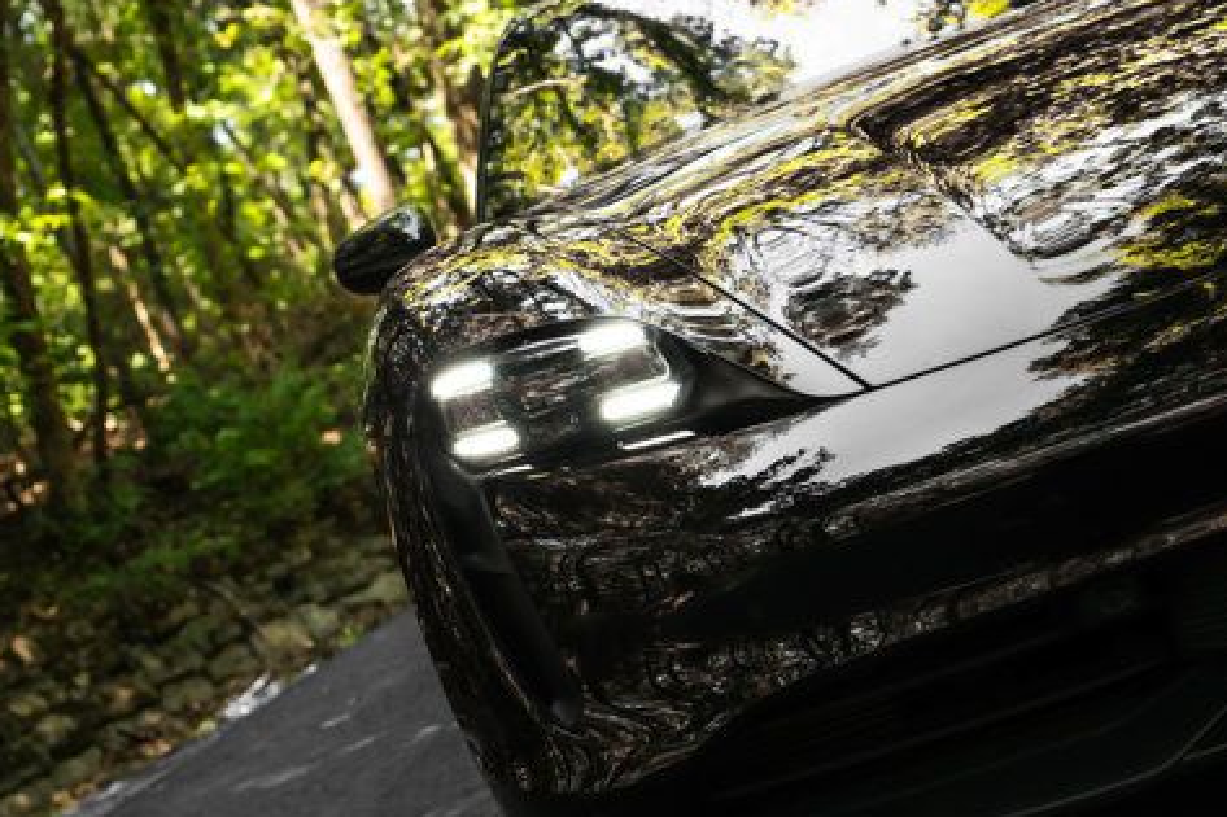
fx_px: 2215
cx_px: 602
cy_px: 463
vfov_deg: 20.9
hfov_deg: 31.0
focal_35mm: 65
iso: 640
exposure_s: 1/800
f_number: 4.5
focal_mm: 48
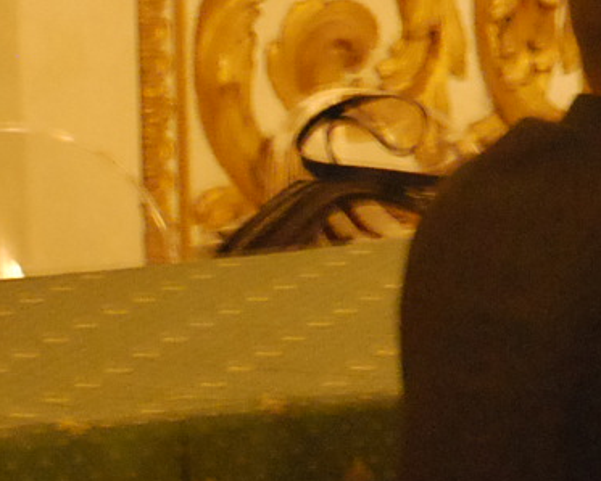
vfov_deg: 4.4
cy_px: 77
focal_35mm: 351
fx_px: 6248
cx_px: 1312
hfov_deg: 5.4
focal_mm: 48
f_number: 4.8
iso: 1600
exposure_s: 1/6
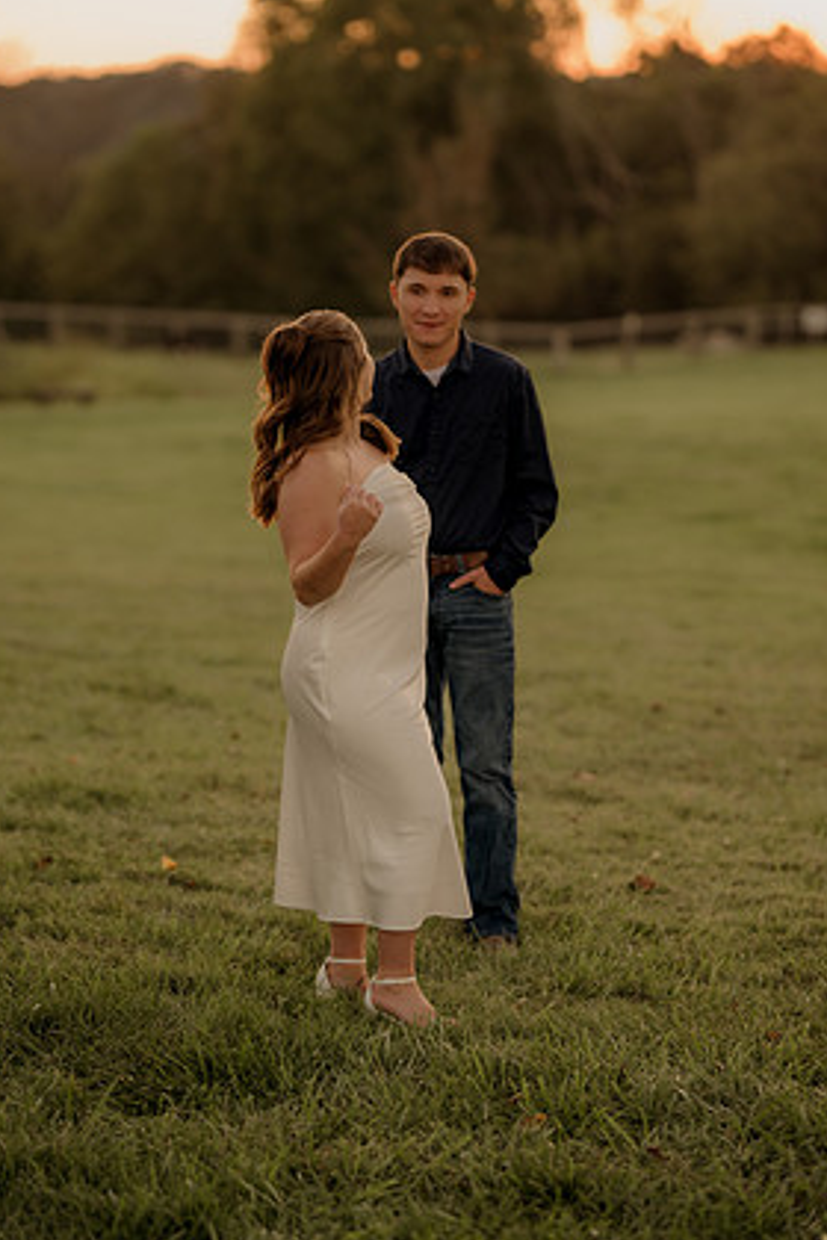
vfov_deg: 22.4
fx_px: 3135
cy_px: 605
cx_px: 402
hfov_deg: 15.0
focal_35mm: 91
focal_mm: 85
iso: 100
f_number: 1.8
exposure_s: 1/125
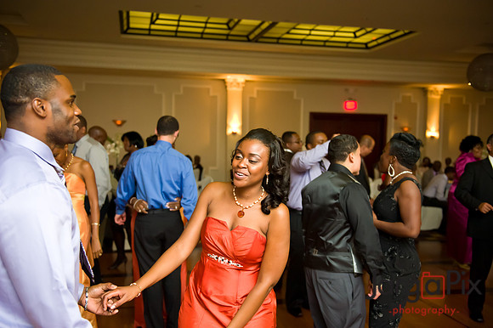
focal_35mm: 36
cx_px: 246
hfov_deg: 53.2
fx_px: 493
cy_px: 164
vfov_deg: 36.8
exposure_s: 1/125
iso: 3200
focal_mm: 36
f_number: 3.2
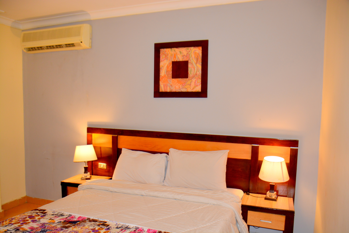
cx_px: 174
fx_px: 291
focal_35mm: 30
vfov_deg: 43.6
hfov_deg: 61.9
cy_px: 116
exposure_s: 1/60
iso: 450
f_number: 3.5
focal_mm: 20
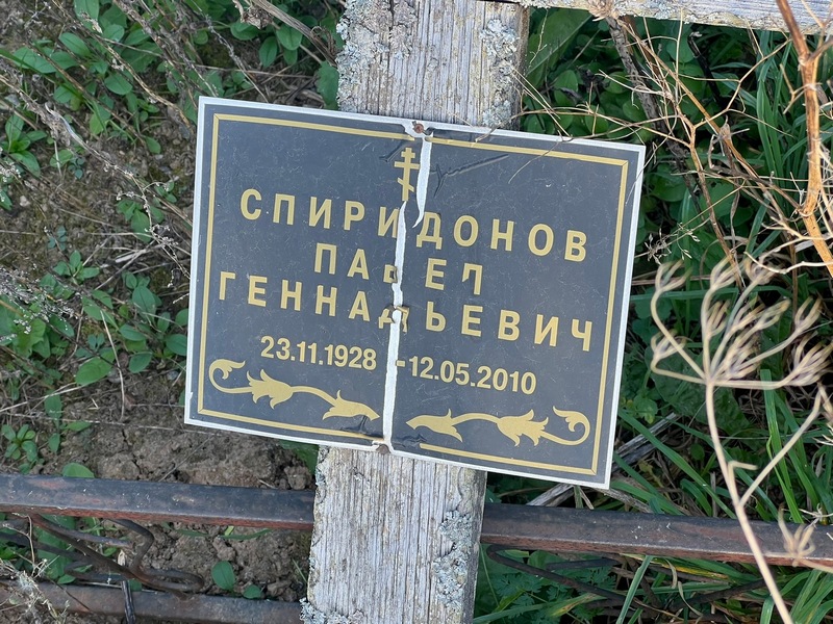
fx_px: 1853
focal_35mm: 77
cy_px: 312
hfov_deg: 25.3
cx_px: 416
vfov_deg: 19.1
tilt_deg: -64.3
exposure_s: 1/99
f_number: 2.8
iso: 40
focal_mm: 9
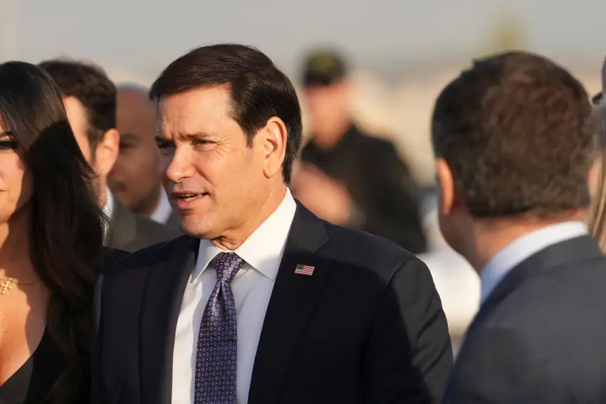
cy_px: 355
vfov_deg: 2.4
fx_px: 9697
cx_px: 211
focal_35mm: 576
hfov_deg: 3.6
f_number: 3.5
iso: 320
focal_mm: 200
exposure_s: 1/3200
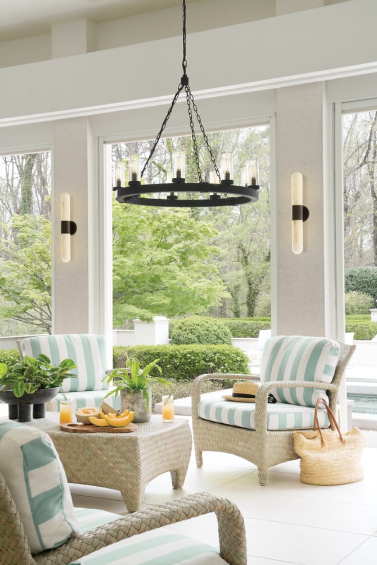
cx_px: 187
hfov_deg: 26.0
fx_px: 816
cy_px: 285
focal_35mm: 52
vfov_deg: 38.2
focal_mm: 51
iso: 320
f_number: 13
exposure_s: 1/30
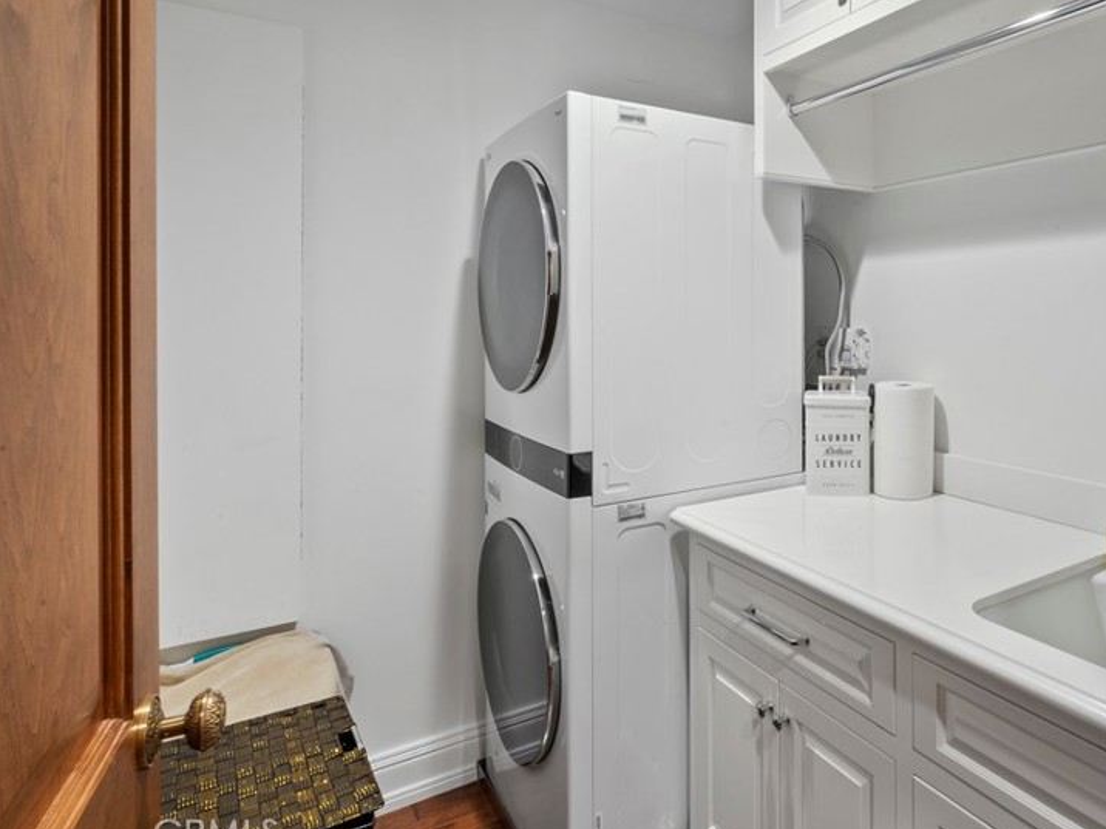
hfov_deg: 73.4
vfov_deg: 60.5
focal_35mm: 22
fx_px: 703
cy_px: 328
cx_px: 763
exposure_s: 15
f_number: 22
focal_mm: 16
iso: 100
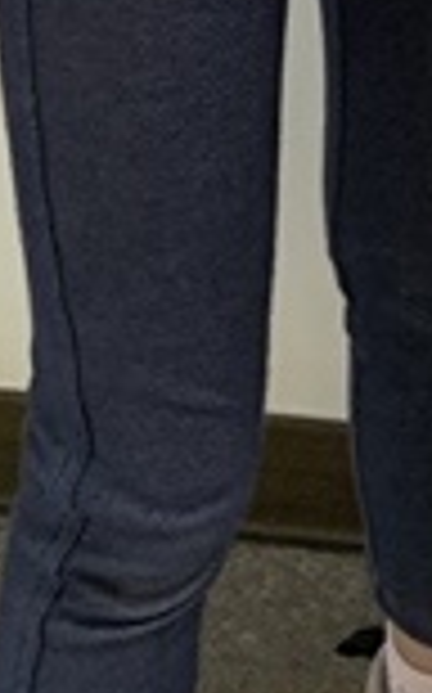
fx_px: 2529
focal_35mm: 134
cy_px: -972
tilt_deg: -12.9
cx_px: 839
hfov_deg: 9.2
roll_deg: +3.1
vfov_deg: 12.3
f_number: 1.8
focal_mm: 4.25
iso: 125
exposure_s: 1/60
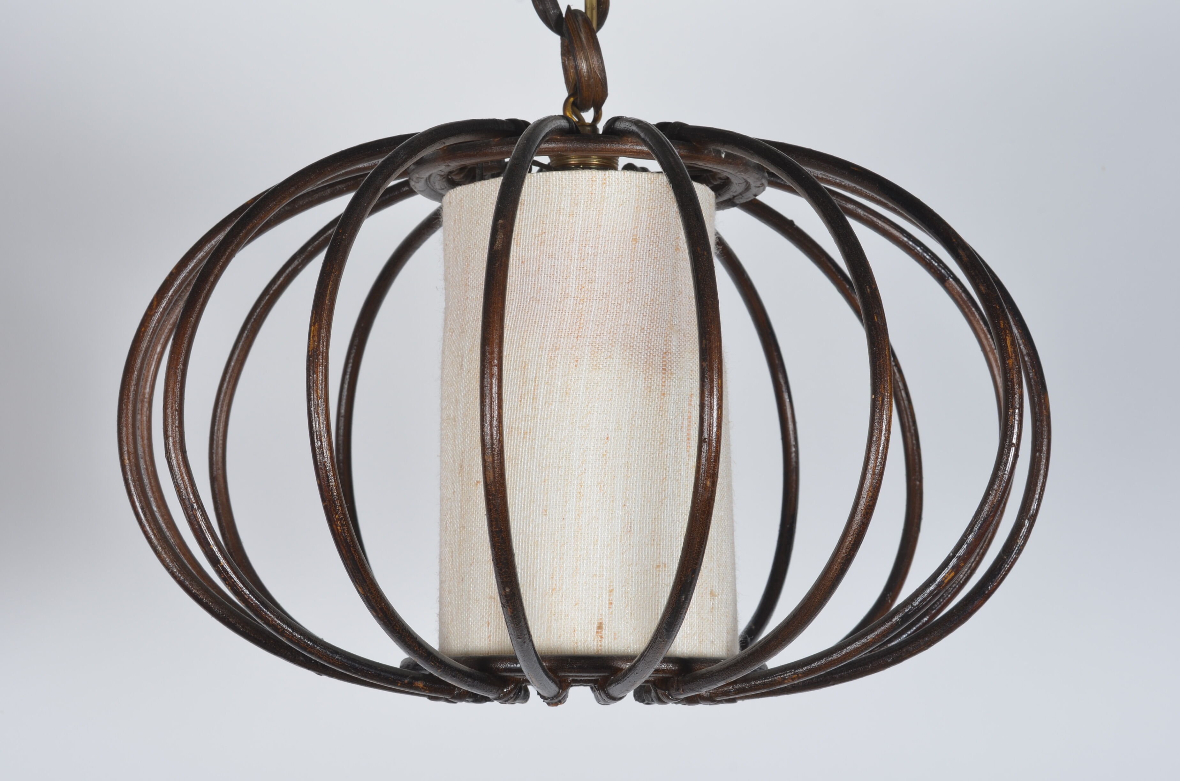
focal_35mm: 75
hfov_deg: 27.0
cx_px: 590
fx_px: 2453
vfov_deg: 18.1
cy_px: 390
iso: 100
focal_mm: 50
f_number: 11
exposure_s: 1/125
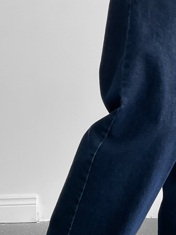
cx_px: 163
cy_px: 135
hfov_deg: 19.0
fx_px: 515
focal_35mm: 76
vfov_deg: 25.6
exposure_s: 1/70
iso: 64
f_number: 1.8
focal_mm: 3
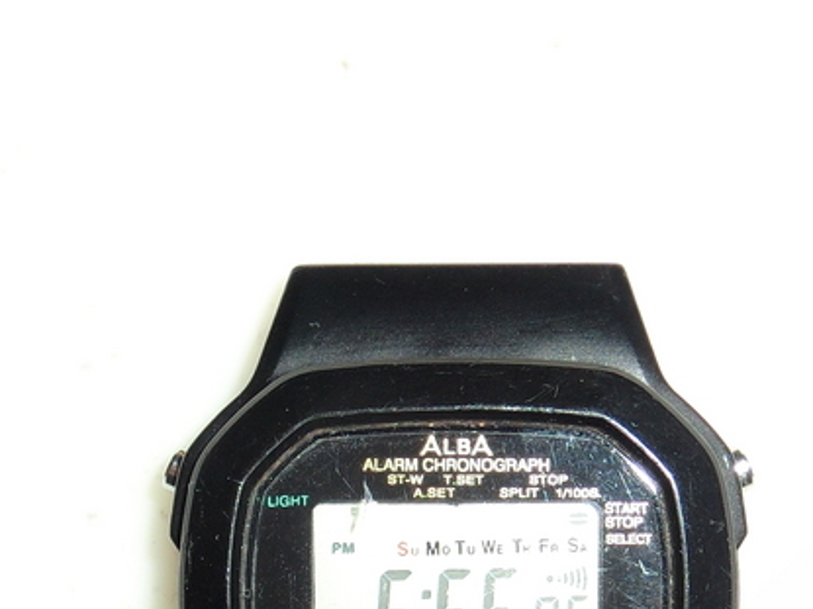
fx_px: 1902
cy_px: 572
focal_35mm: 81
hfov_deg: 24.1
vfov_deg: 17.9
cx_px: 453
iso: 125
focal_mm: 5
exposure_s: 1/40
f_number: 3
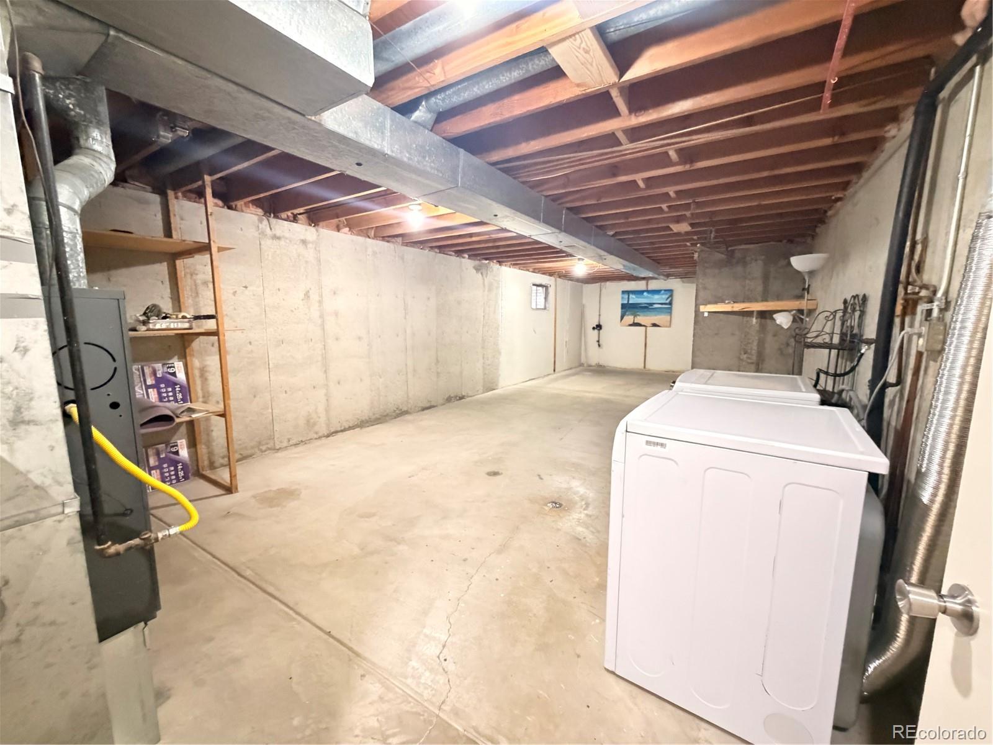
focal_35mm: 14
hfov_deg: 102.1
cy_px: 372
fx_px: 402
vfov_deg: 85.7
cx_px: 496
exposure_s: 1/30
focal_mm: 2.22
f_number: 2.2
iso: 1600
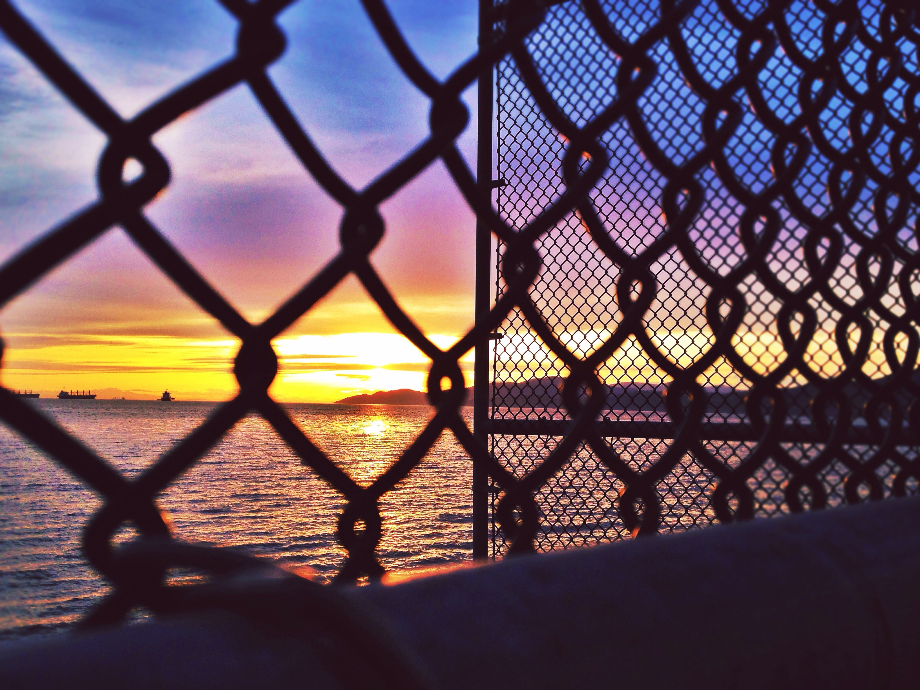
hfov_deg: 55.4
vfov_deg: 42.9
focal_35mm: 33
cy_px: 345
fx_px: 877
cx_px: 460
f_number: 2.4
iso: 50
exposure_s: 1/374
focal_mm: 4.12
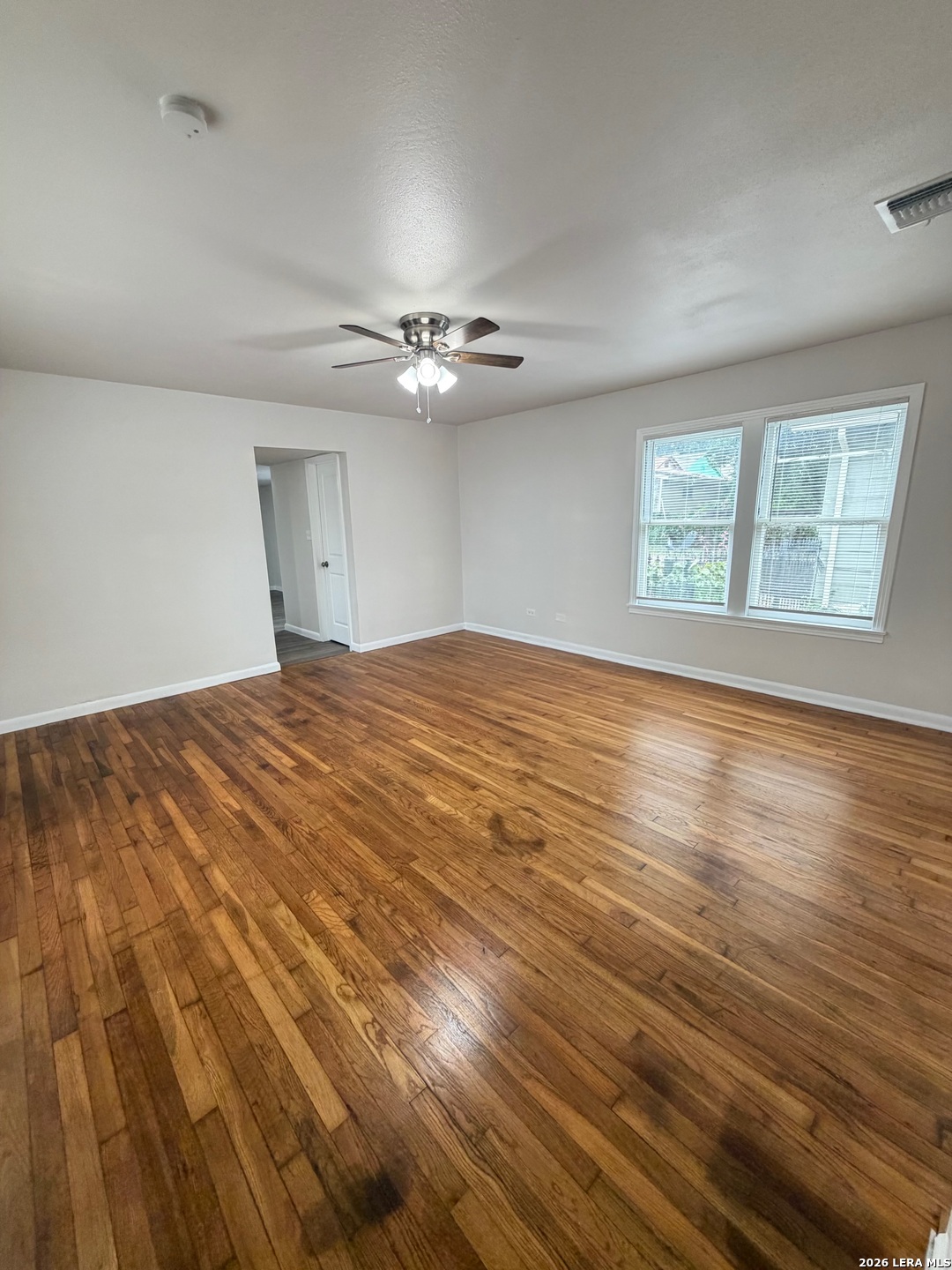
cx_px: 476
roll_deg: +1.3
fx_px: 513
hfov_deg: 85.7
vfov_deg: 102.1
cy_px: 635
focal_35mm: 14
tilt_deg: -13.5
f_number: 2.2
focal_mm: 2.22
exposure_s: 1/60
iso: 200
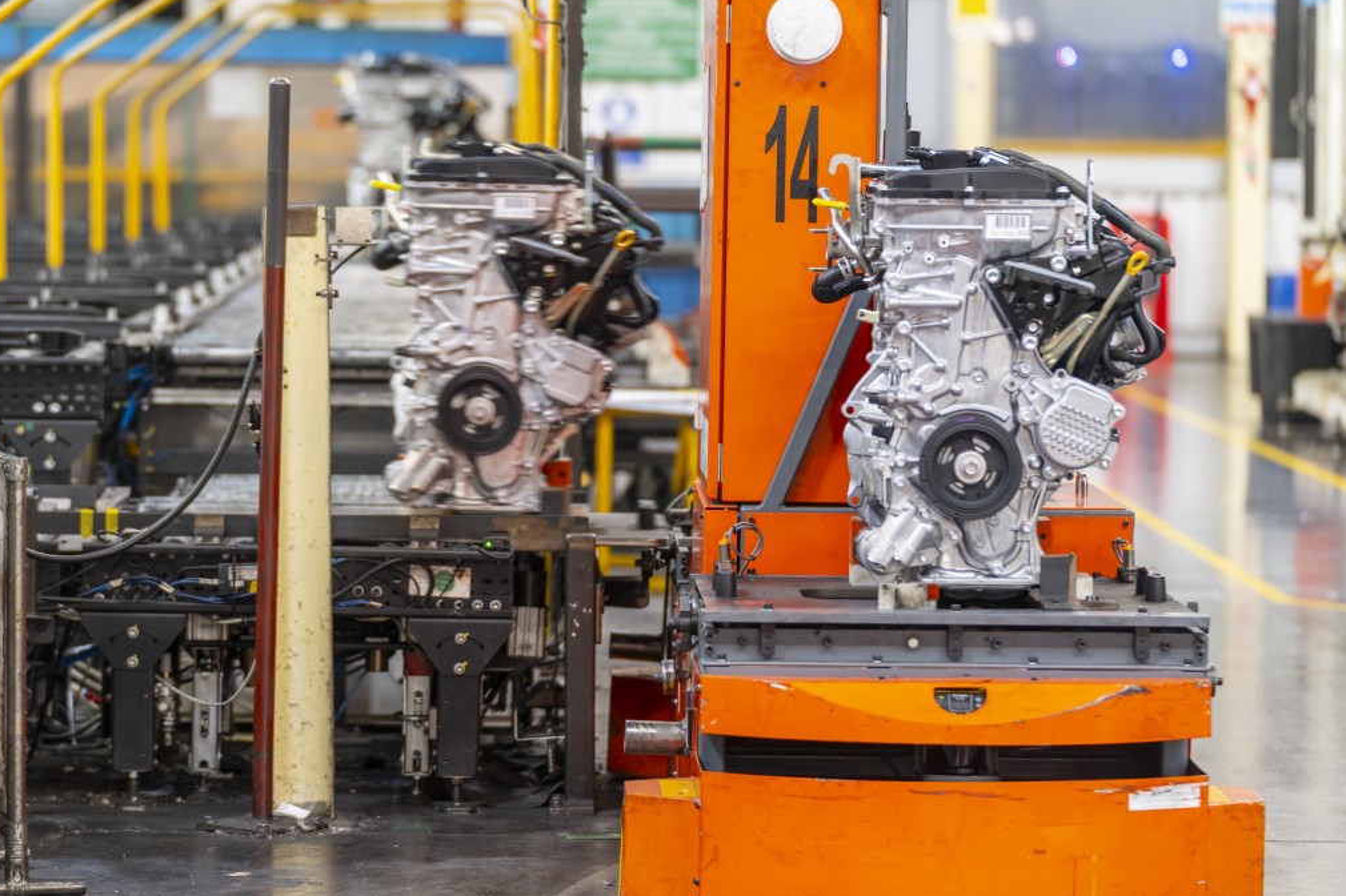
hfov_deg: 14.0
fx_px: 5495
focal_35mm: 147
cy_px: 404
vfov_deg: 9.3
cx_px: 540
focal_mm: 116
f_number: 2.8
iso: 125
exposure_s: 1/10
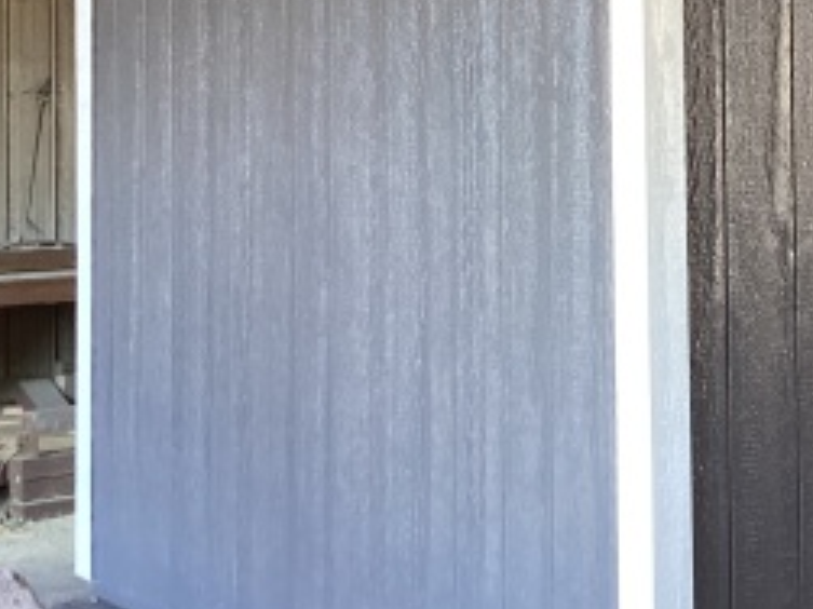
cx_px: 732
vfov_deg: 18.3
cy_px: 58
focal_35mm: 79
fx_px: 1855
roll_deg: +1.6
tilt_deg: +1.6
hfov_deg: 24.0
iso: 80
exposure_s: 1/120
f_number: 2.4
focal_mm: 3.3
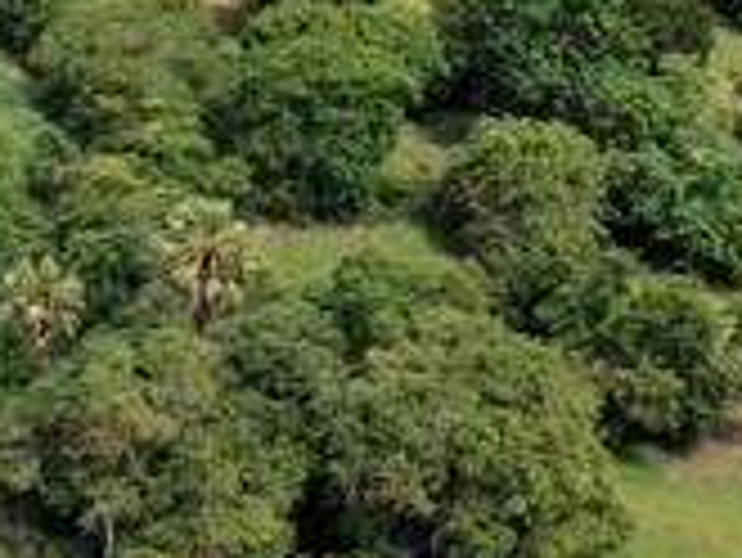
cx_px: -749
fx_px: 3089
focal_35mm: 144
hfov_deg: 12.1
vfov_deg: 10.2
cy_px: -27
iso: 170
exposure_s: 1/640
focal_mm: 8.67
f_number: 1.8
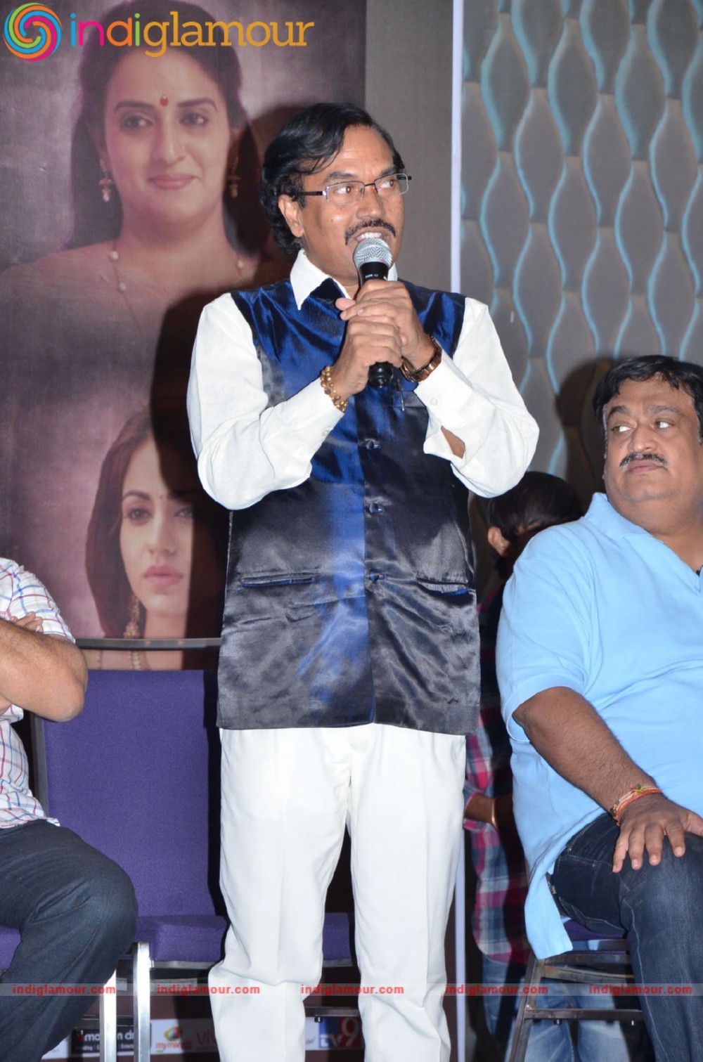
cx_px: 352
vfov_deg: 13.1
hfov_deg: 8.7
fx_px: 4637
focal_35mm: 158
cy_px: 531
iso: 1250
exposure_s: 1/125
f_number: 5.6
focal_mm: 105
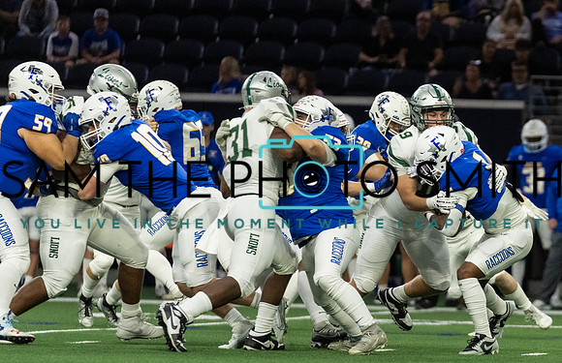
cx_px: 487
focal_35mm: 369
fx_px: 5707
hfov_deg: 5.6
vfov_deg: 3.6
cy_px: 219
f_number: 2.8
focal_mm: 200
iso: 4000
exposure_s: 1/1250
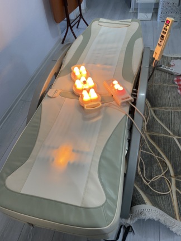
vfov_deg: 67.3
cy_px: 120
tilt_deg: -46.3
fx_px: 181
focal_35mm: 26
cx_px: 90
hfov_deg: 53.1
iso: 250
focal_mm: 4.25
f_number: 1.8
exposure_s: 1/50
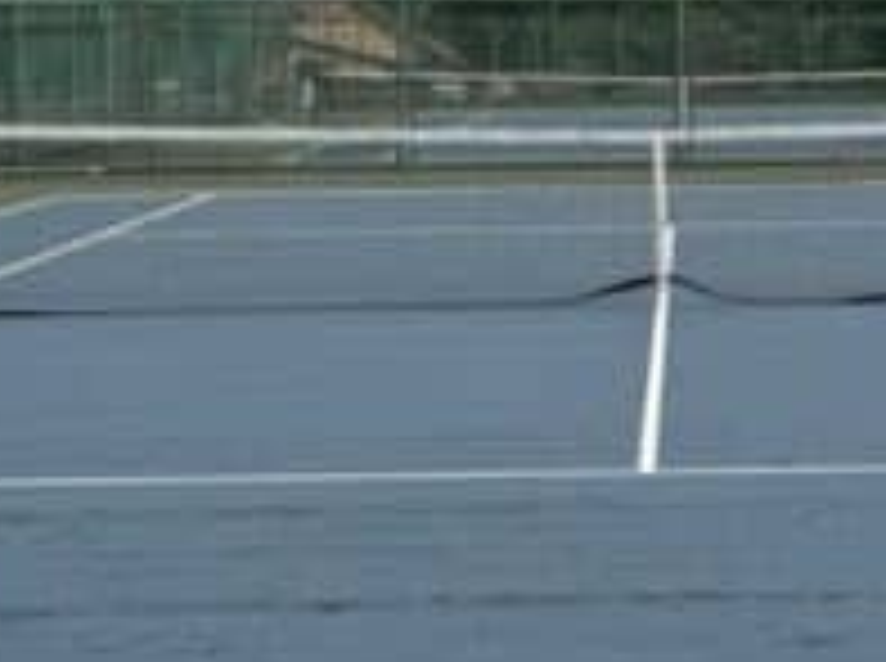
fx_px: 3194
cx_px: 720
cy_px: -32
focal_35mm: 125
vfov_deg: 11.7
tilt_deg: +1.9
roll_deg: +0.2
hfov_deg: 15.7
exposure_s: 1/571
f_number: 1.78
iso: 80
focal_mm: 6.76
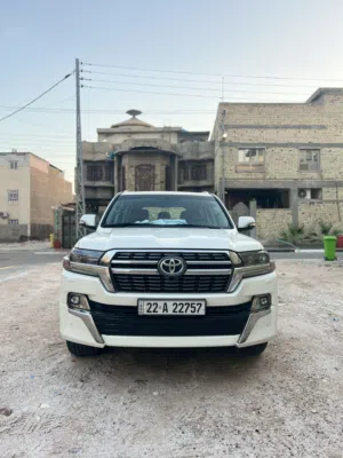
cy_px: 229
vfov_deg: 67.3
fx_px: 344
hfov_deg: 53.1
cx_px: 172
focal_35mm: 26
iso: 50
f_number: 1.5
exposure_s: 1/150
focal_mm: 5.7
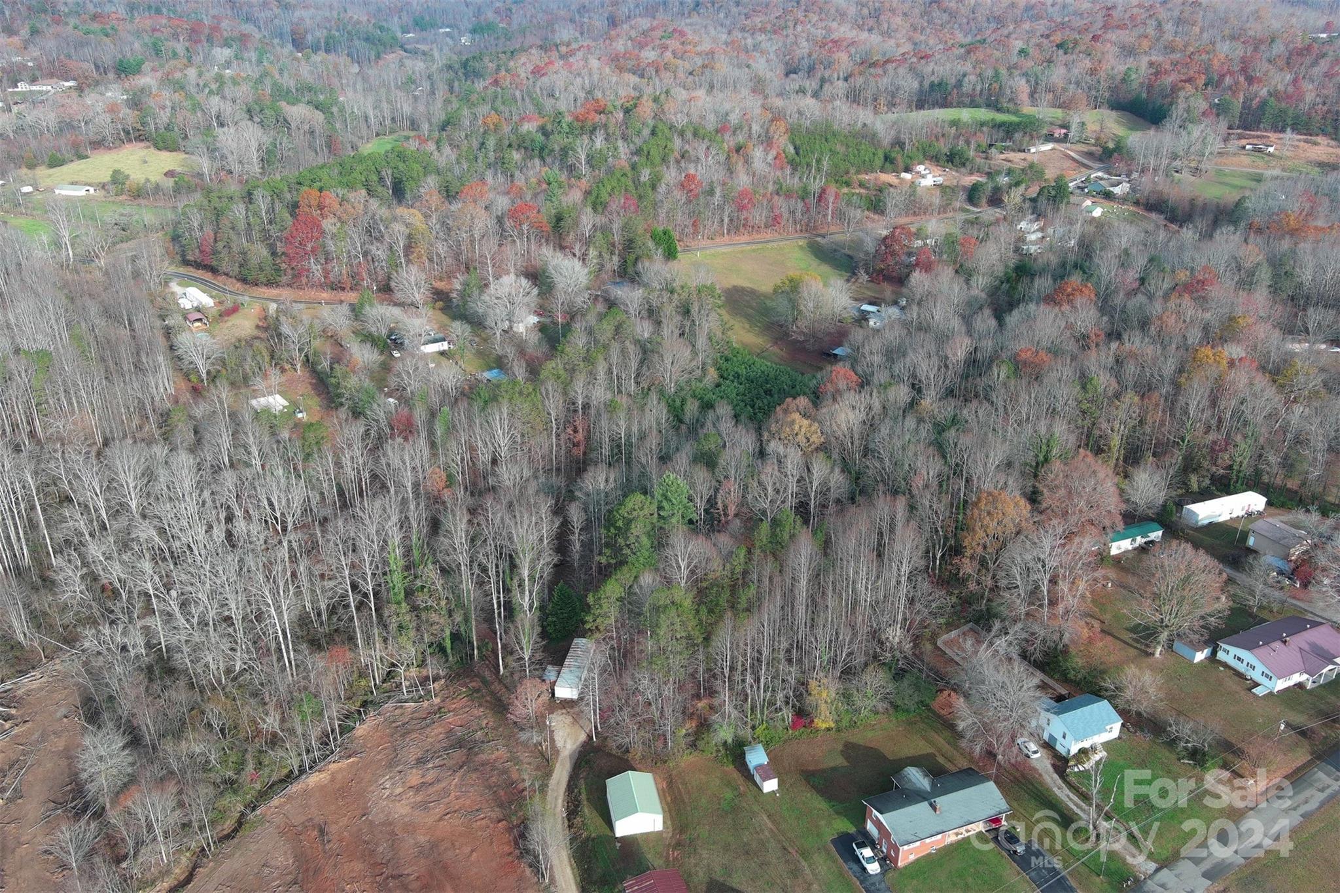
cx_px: 670
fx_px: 1079
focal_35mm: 29
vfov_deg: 45.0
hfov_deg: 63.7
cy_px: 446
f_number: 2.8
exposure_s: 1/382
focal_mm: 10.57
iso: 100
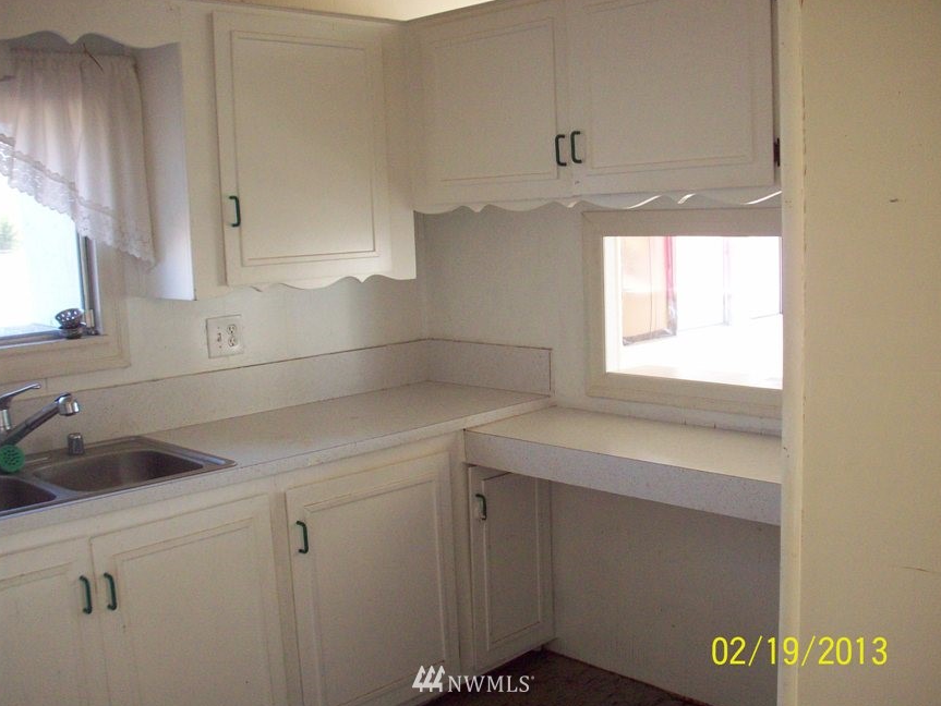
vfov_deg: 37.7
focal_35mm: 38
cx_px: 473
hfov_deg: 49.0
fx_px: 1033
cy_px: 358
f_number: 2.8
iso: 200
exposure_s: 1/64
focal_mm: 6.2
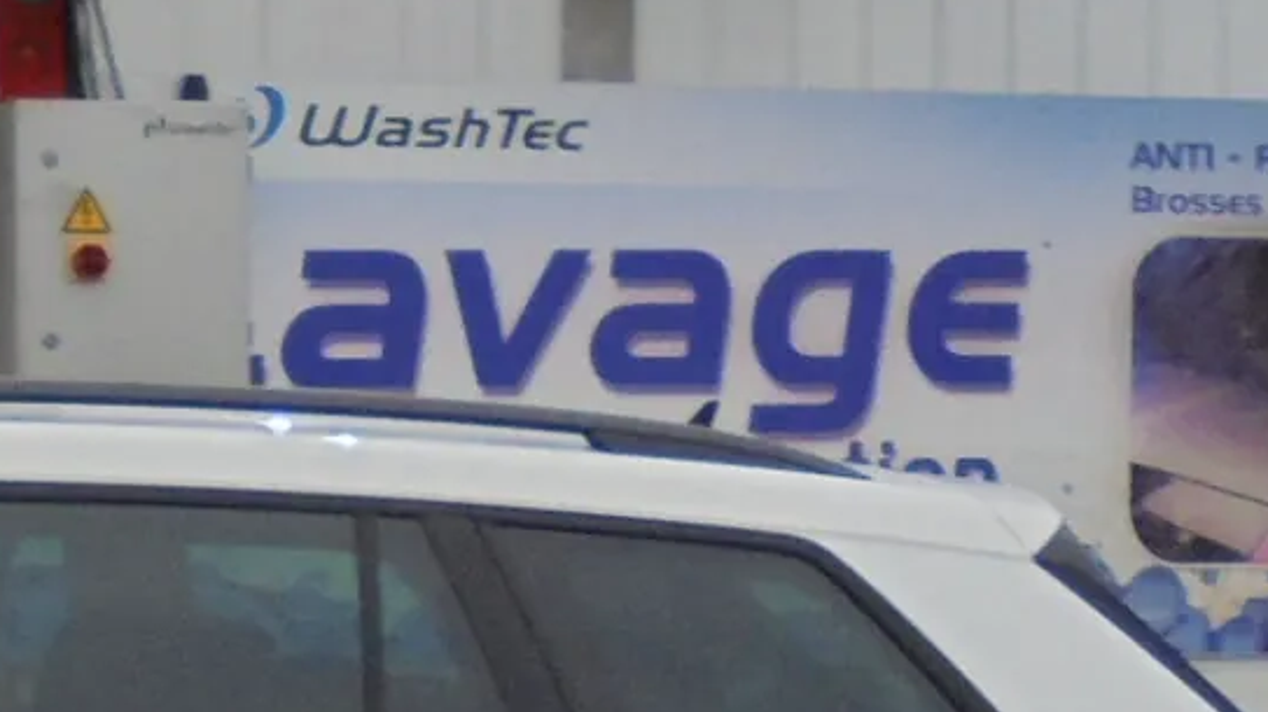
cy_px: 362
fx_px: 5008
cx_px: -773
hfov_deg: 13.4
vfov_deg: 8.1
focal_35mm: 149
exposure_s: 1/50
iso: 100
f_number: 3.7
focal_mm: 5.3
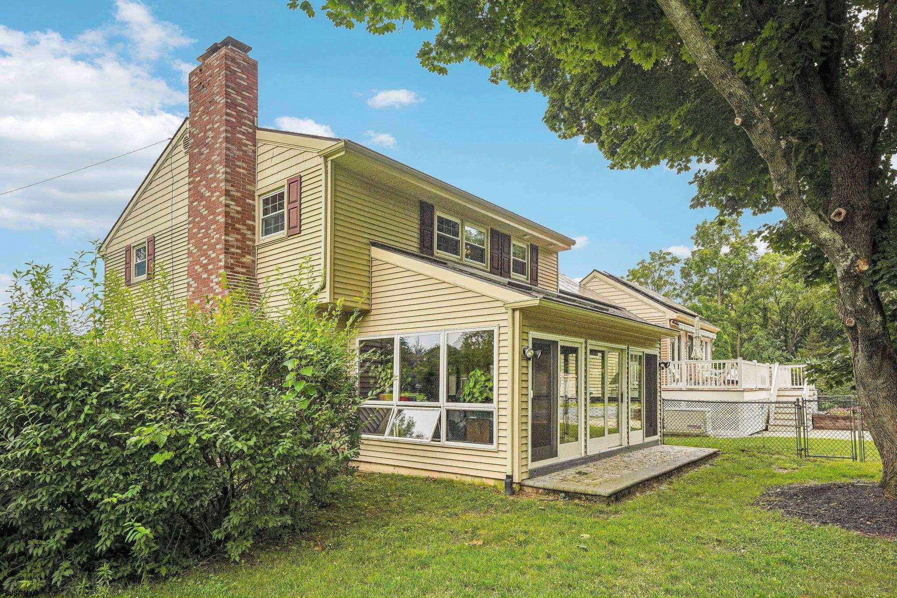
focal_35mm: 20
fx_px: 498
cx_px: 448
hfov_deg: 84.0
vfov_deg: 61.9
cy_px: 299
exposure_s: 1/2000
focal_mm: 20
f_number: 8
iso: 500
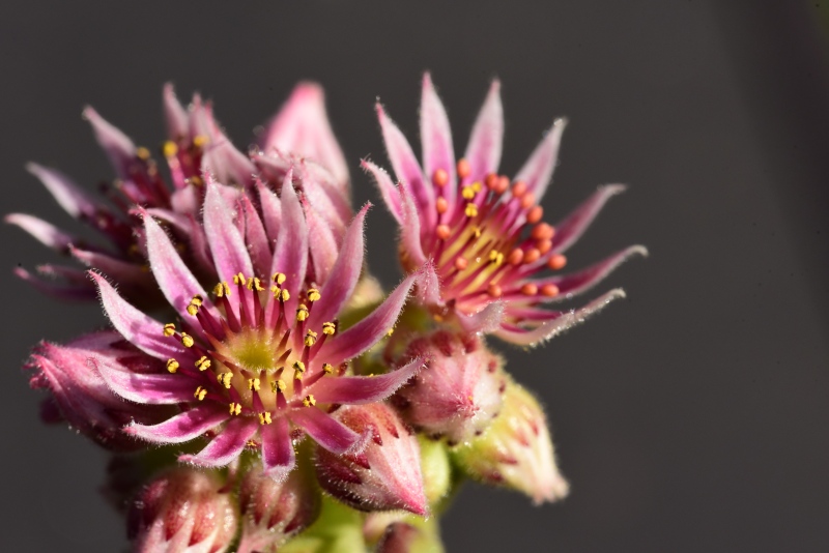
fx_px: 2419
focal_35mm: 105
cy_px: 276
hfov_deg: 19.4
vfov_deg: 13.1
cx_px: 414
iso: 800
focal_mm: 105
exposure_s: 1/320
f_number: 25
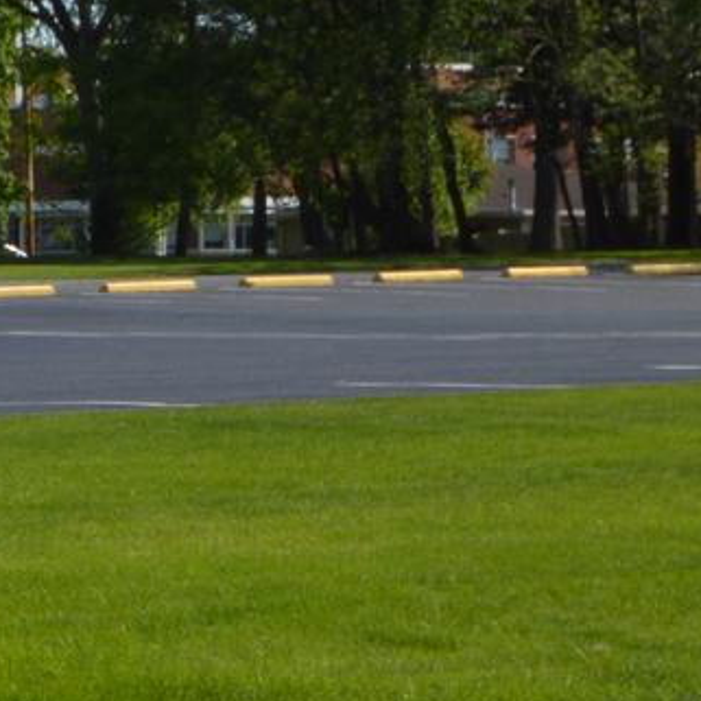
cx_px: -1284
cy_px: 276
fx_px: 4101
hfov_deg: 8.4
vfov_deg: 9.8
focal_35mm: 179
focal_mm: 22
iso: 100
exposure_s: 1/250
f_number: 8
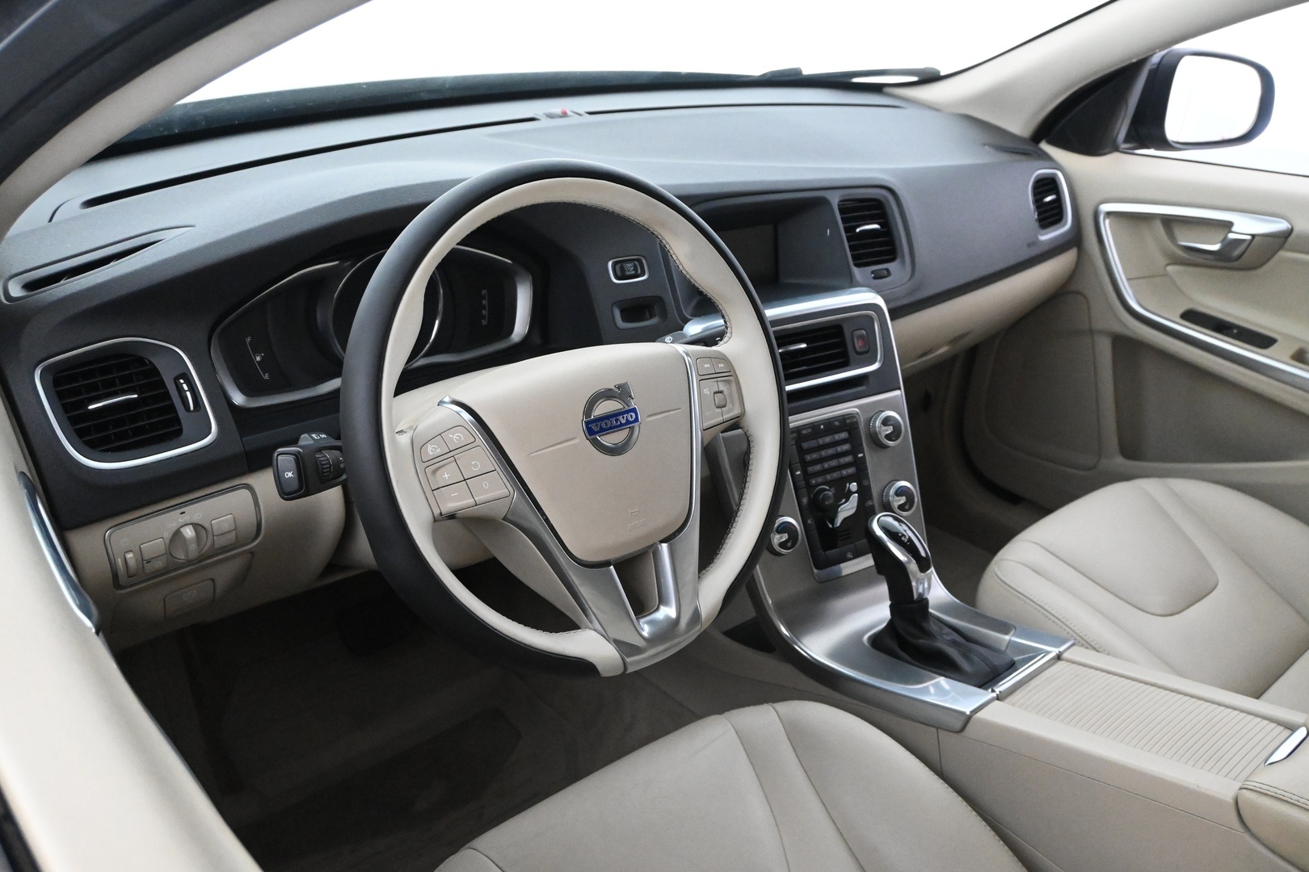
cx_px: 654
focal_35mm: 31
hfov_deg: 60.7
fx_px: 1118
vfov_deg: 42.6
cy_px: 436
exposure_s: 1/50
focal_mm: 20.5
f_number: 4.5
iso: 6400
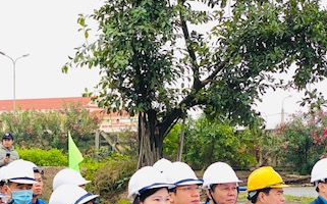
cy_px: 210
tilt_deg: -2.7
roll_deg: +0.2
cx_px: 73
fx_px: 979
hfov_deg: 18.8
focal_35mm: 110
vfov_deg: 11.7
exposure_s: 1/254
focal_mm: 6
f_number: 2
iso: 20
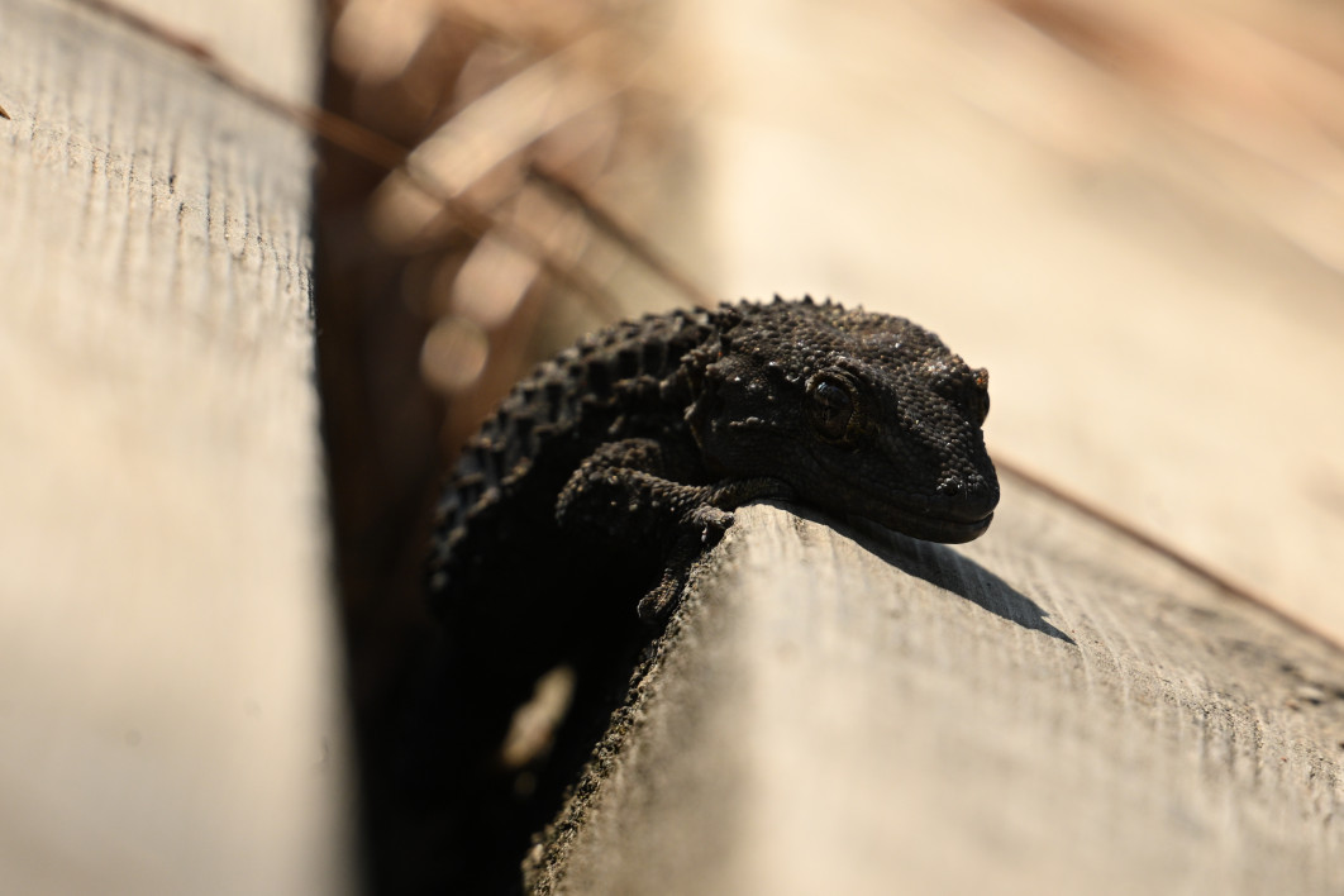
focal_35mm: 900
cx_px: 672
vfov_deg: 1.5
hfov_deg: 2.3
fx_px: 33597
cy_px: 448
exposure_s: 1/320
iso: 400
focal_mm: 600
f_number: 8
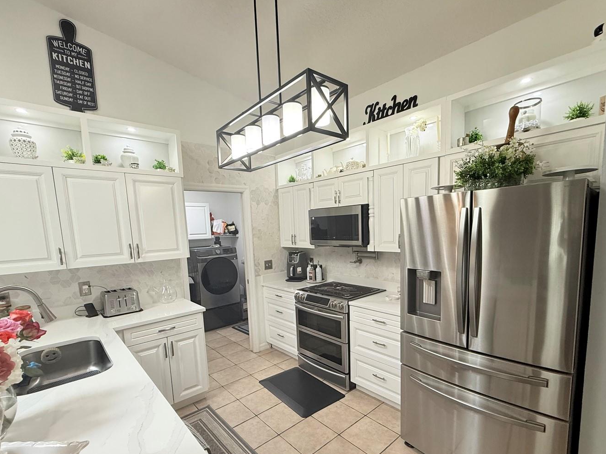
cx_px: 315
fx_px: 298
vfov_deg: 74.1
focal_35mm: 17
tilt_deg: -6.8
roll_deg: +2.0
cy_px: 266
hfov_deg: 91.0
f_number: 2.2
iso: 200
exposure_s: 1/120
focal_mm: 2.22
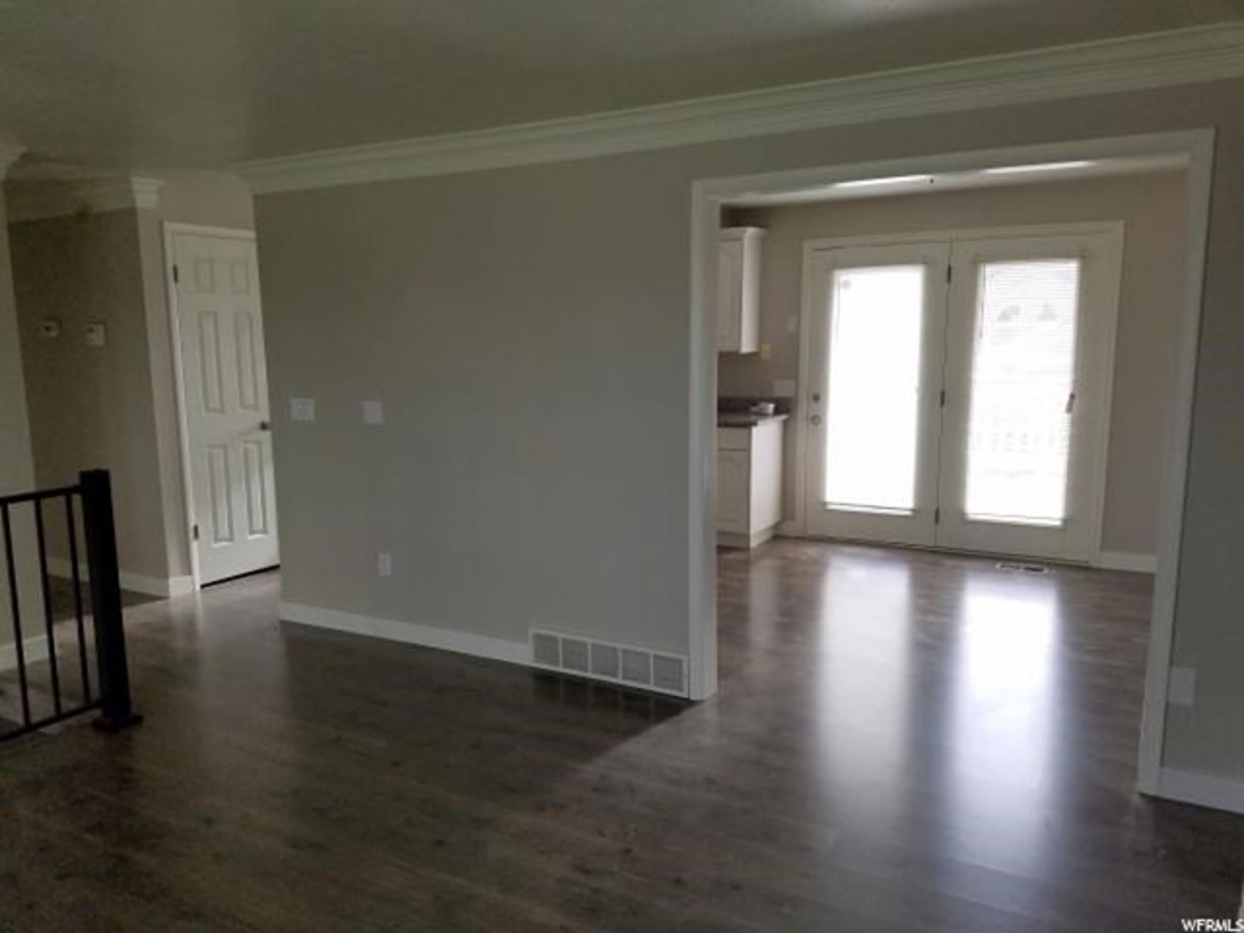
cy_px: 466
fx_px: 934
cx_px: 622
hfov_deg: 67.3
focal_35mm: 26
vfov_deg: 53.1
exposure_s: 1/120
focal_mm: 4.2
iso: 80
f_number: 1.7
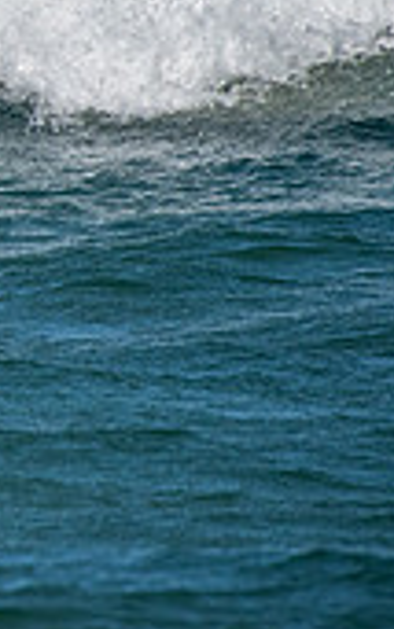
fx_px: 29594
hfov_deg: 0.8
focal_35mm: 1724
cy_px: -17
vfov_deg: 1.2
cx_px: -608
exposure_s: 1/4000
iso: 720
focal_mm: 500
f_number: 5.6
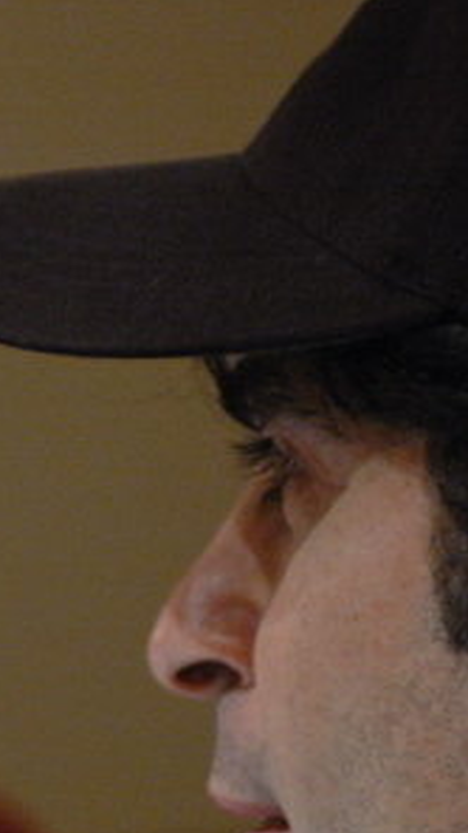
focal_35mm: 223
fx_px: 4918
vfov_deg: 9.7
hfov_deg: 5.4
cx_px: -165
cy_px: 600
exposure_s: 1/45
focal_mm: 60
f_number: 2.8
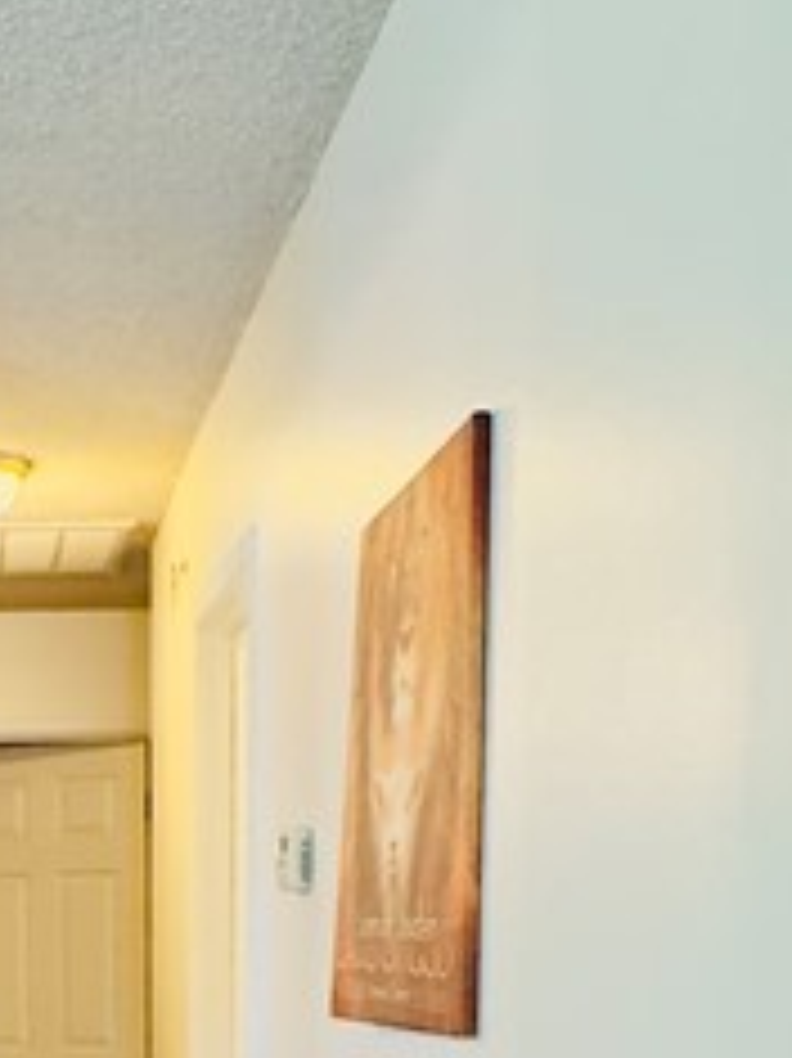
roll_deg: +1.2
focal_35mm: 61
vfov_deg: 28.4
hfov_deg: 22.7
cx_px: -58
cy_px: 1202
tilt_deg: -8.3
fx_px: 1863
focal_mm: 2.22
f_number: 2.2
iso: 320
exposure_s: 1/60
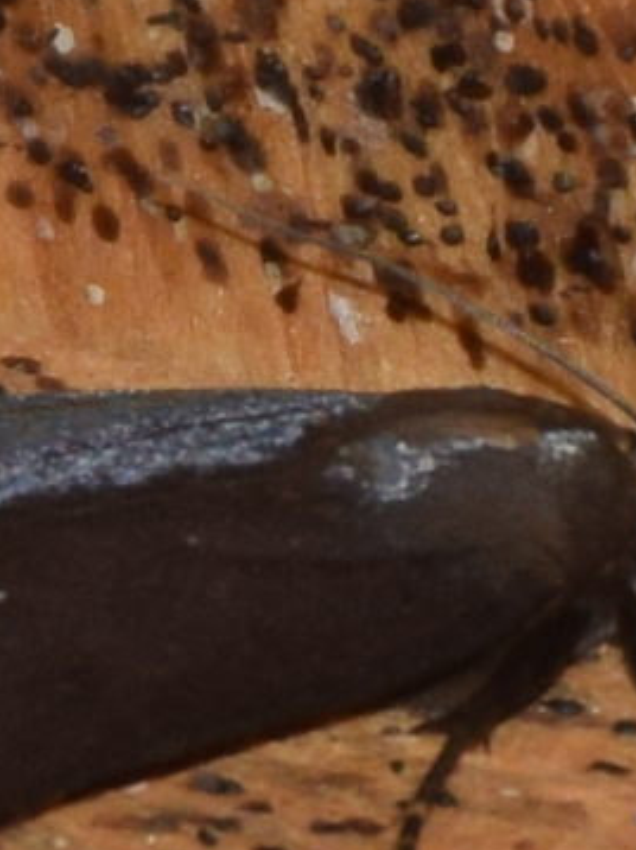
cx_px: 317
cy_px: 560
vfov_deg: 3.7
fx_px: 13269
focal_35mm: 541
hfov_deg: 2.7
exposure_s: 1/60
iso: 320
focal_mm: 140
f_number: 5.6
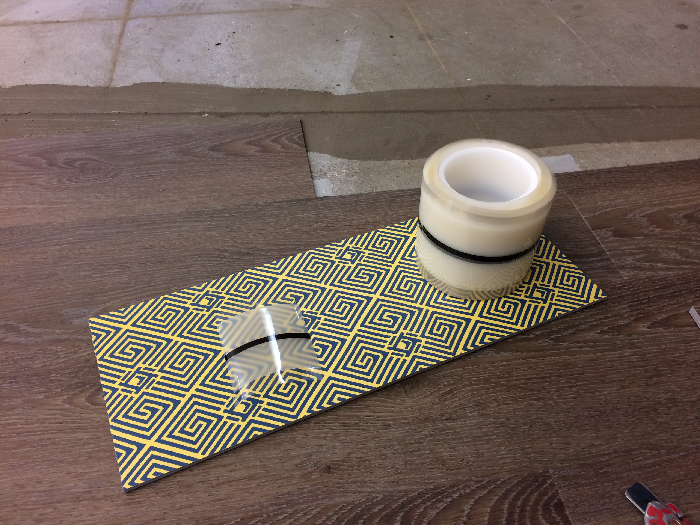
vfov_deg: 48.2
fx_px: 586
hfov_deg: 61.7
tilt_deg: -44.4
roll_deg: -1.3
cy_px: 262
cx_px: 350
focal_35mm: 29
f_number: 2.2
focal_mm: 4.15
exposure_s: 1/33
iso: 100
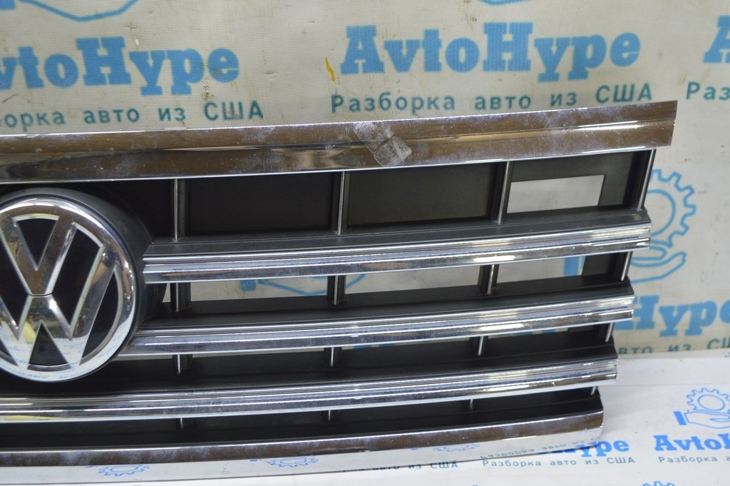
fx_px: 881
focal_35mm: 44
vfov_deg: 30.8
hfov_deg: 45.0
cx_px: 365
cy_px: 243
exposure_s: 1/20
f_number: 5.6
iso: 400
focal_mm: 29
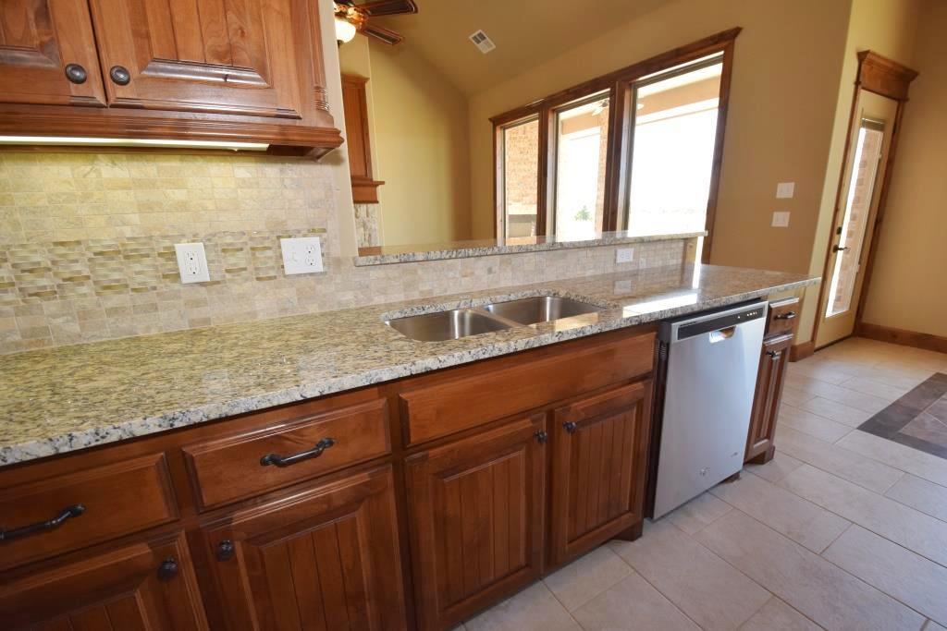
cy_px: 316
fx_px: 395
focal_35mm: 15
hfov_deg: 100.4
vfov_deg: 77.3
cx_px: 474
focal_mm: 10
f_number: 5
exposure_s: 1/100
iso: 800
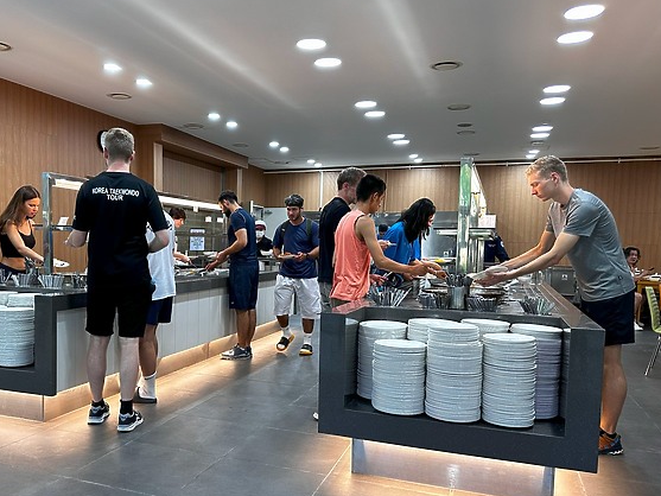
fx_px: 592
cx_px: 237
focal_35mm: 31
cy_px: 291
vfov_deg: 45.3
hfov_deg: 57.4
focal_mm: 6.86
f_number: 1.78
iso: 200
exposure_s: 1/120
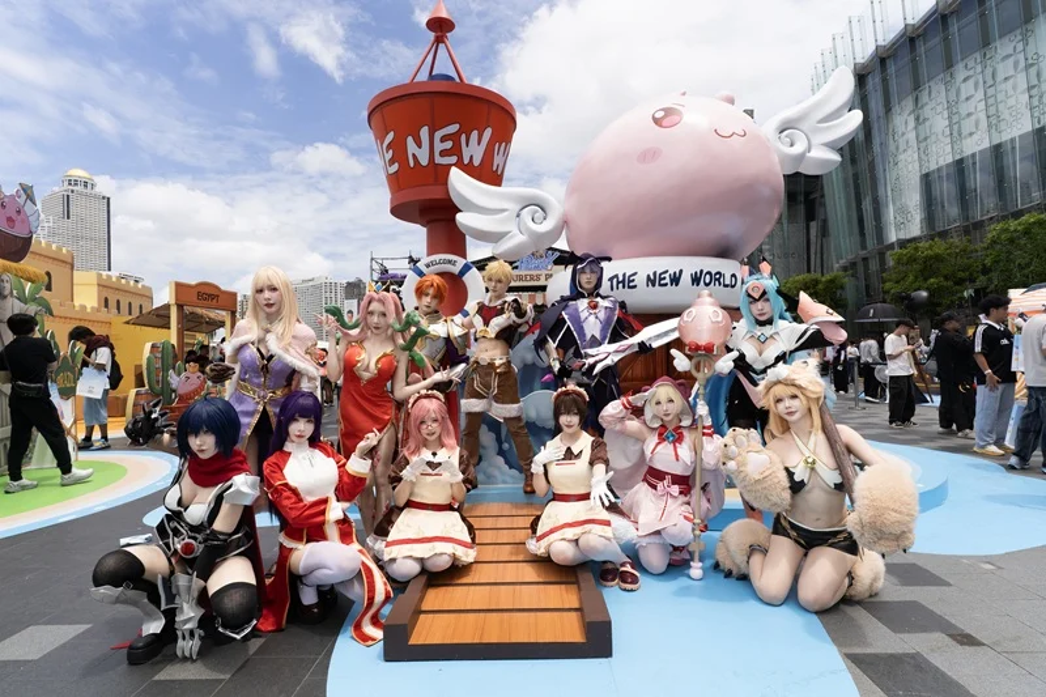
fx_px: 552
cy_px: 348
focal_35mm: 19
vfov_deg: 64.5
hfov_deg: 86.9
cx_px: 523
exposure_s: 1/200
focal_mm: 19
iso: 125
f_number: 10
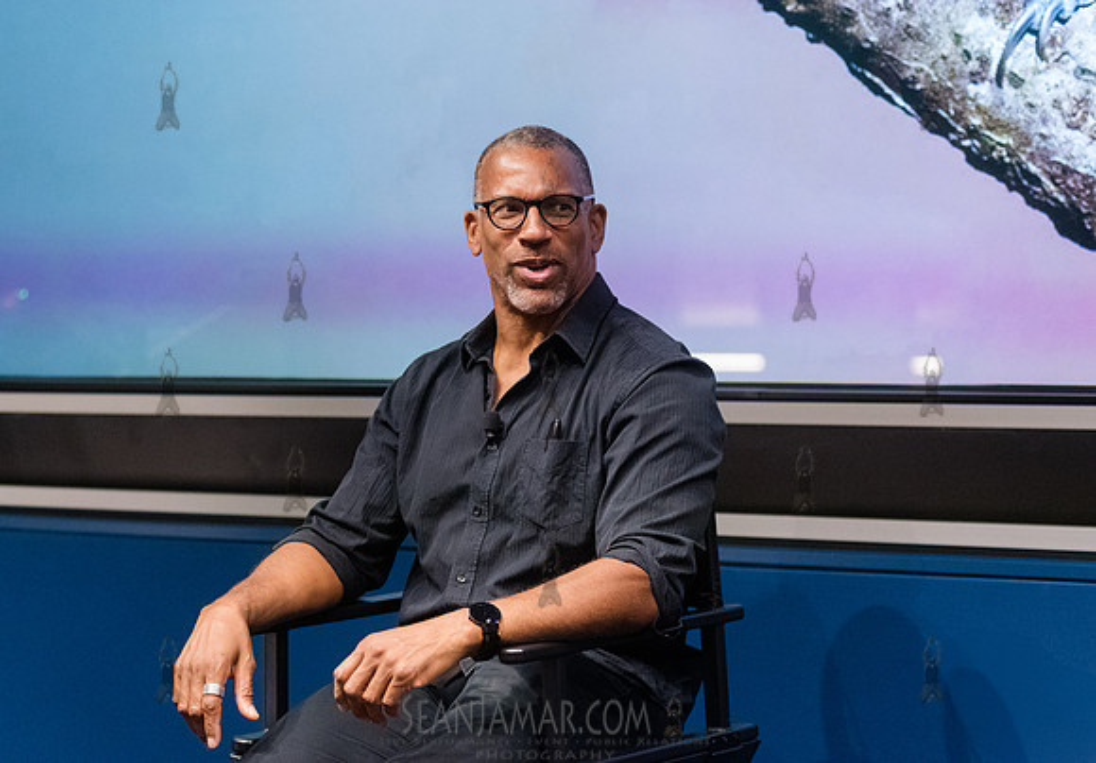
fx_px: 3291
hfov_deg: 18.9
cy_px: 336
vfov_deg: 13.2
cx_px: 521
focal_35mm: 107
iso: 6400
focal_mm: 92
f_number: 3.5
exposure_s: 1/250
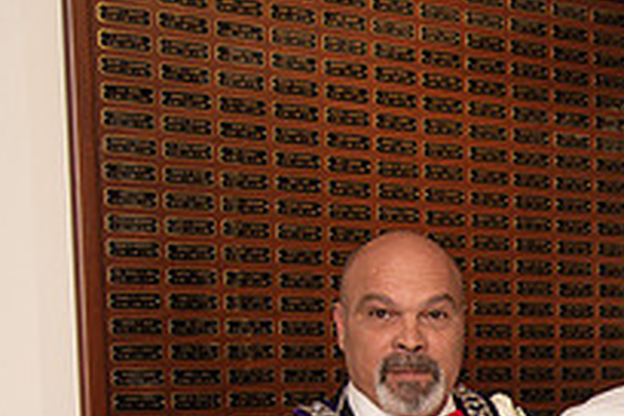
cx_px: 844
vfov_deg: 12.3
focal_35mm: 108
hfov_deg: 17.6
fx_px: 1872
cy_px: 537
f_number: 4
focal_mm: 38
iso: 800
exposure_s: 1/200
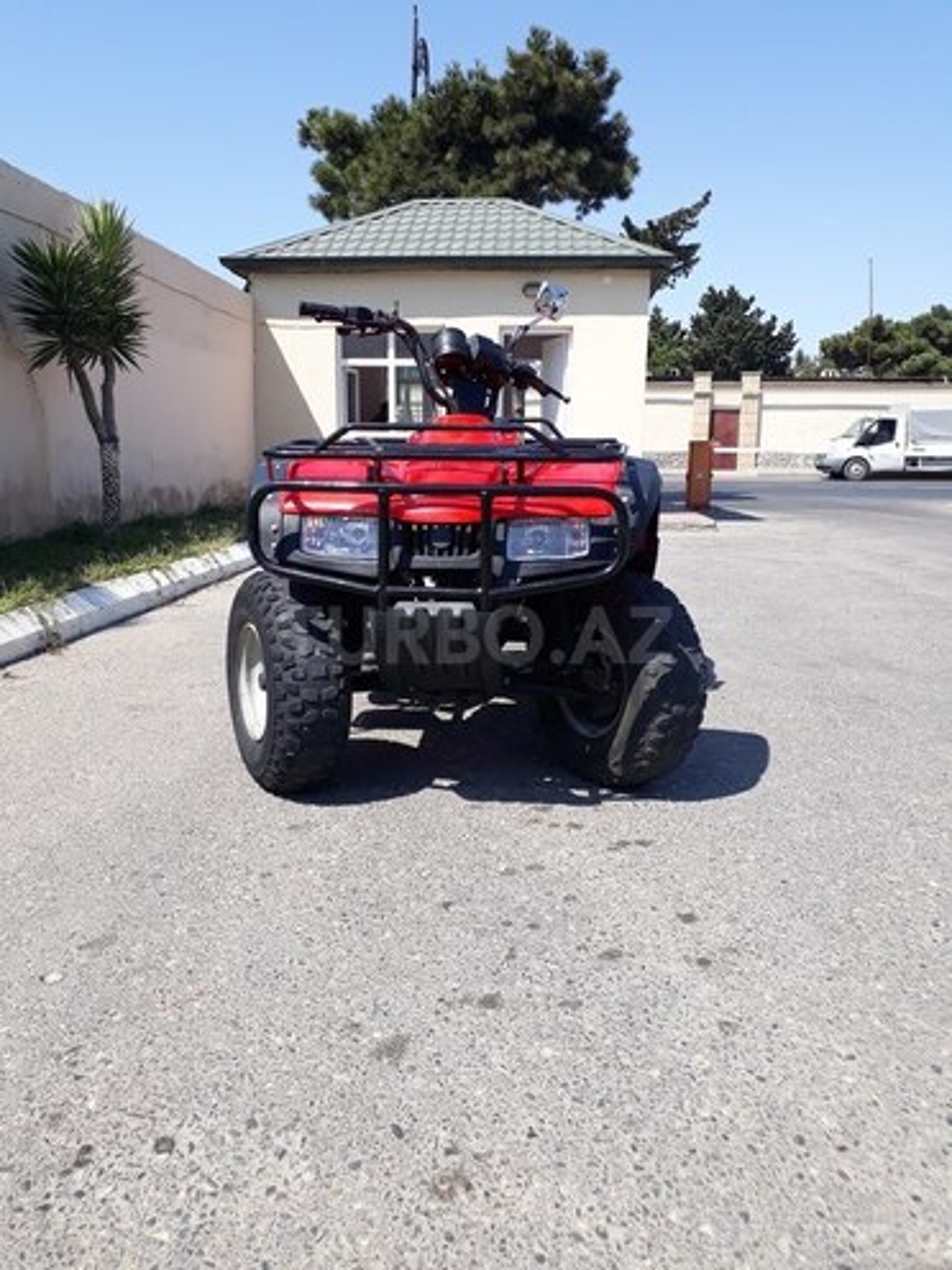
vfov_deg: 65.3
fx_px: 990
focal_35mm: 27
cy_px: 635
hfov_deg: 51.4
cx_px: 476
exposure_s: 1/943
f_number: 1.9
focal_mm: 3.6
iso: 40
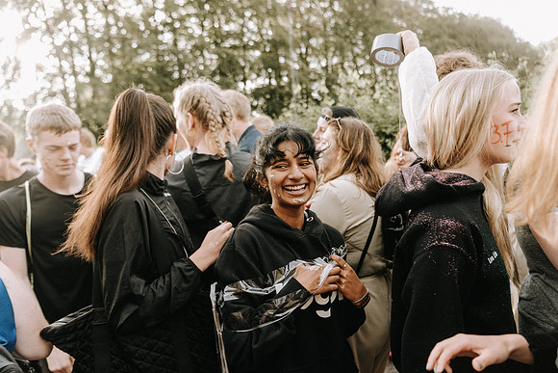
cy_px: 186
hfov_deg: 69.4
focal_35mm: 26
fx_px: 403
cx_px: 279
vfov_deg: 49.6
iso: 500
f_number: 2.8
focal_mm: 26
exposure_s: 1/400
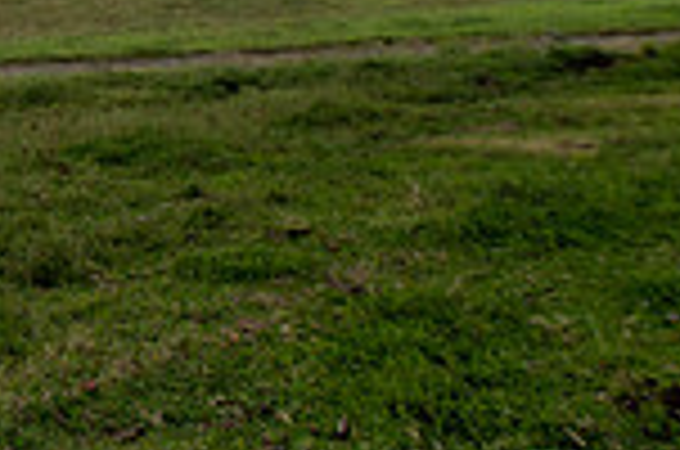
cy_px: -356
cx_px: -401
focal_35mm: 77
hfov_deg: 21.2
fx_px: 1451
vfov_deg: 15.3
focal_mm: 20
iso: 100
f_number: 4
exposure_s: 1/100
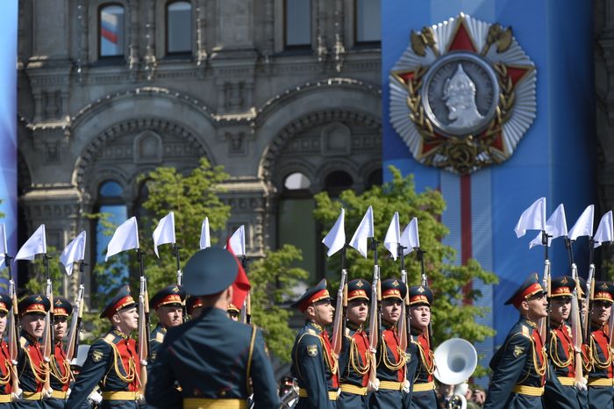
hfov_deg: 9.4
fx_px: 3750
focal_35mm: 220
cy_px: 204
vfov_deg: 6.2
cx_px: 307
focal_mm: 220
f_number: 6.3
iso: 400
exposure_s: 1/1600
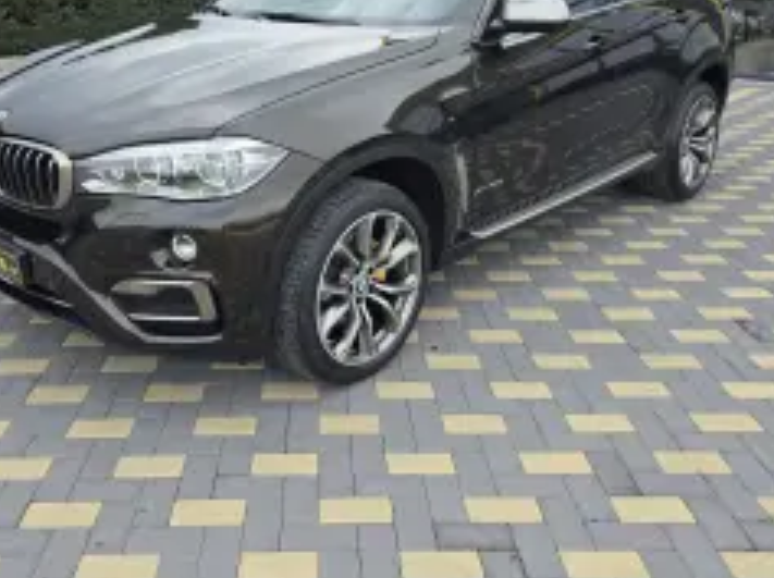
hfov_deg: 52.5
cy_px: 183
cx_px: 327
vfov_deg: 40.0
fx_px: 781
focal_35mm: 35
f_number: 1.7
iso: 80
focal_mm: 6.25
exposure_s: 1/1304
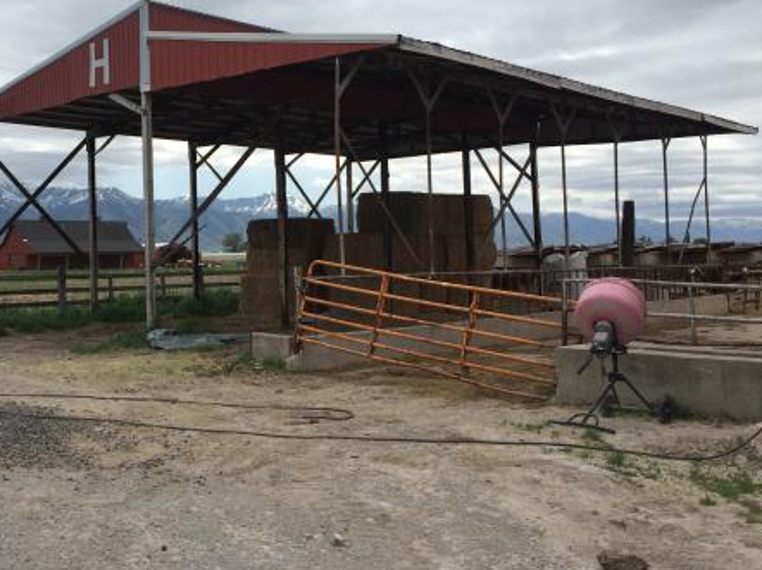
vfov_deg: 34.2
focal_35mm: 42
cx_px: 236
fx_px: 924
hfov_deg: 44.0
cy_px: 232
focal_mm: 4.15
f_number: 2.2
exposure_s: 1/2198
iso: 32
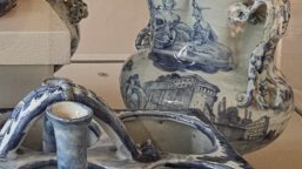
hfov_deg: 19.5
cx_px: -101
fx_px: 800
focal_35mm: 100
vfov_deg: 11.4
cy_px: -113
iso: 640
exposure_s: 1/100
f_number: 1.7
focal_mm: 6.3
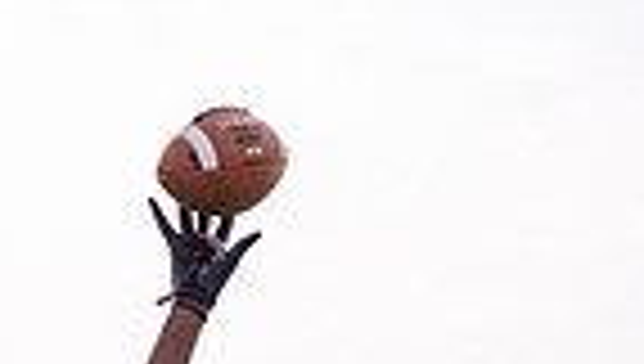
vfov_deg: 8.1
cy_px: 989
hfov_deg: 15.8
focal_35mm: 135
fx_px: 2309
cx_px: 149
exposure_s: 1/1250
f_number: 5.6
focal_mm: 41
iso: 100
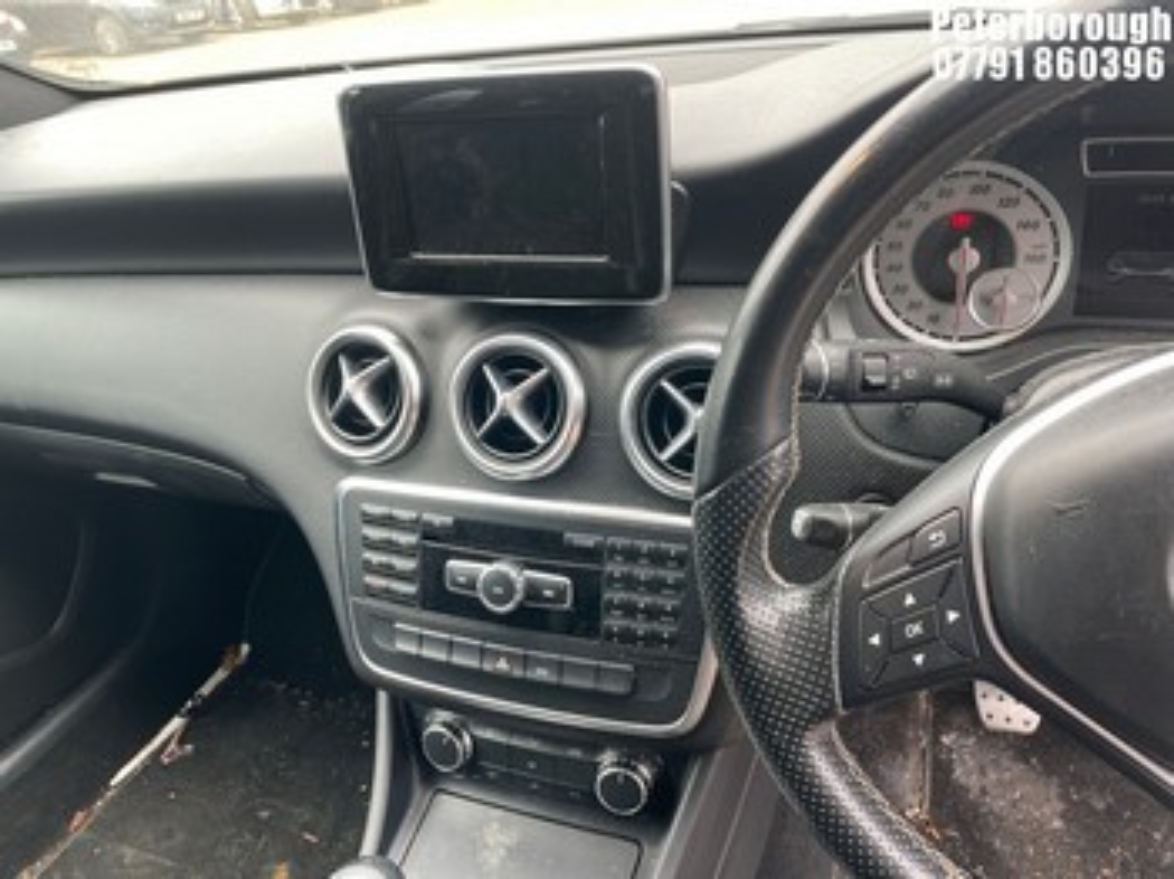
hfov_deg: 67.3
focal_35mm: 26
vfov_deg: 53.0
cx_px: 587
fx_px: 881
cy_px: 440
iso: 64
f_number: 1.6
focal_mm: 4.2
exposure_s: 1/121
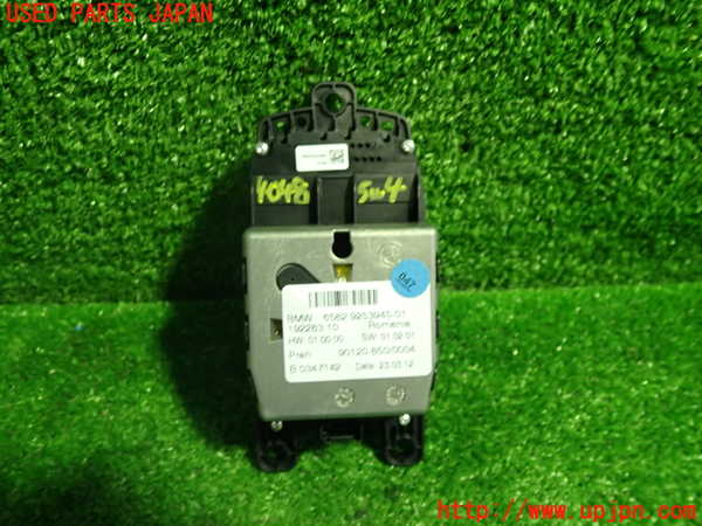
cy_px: 263
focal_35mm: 30
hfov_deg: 60.0
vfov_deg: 46.8
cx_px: 351
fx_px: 608
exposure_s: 1/30
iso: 250
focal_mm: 5.4
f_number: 2.3
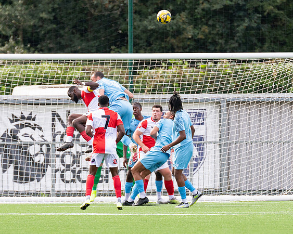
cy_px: 151
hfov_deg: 2.6
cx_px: 161
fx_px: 6406
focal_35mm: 739
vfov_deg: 2.1
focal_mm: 300
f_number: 4
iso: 400
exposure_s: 1/1250
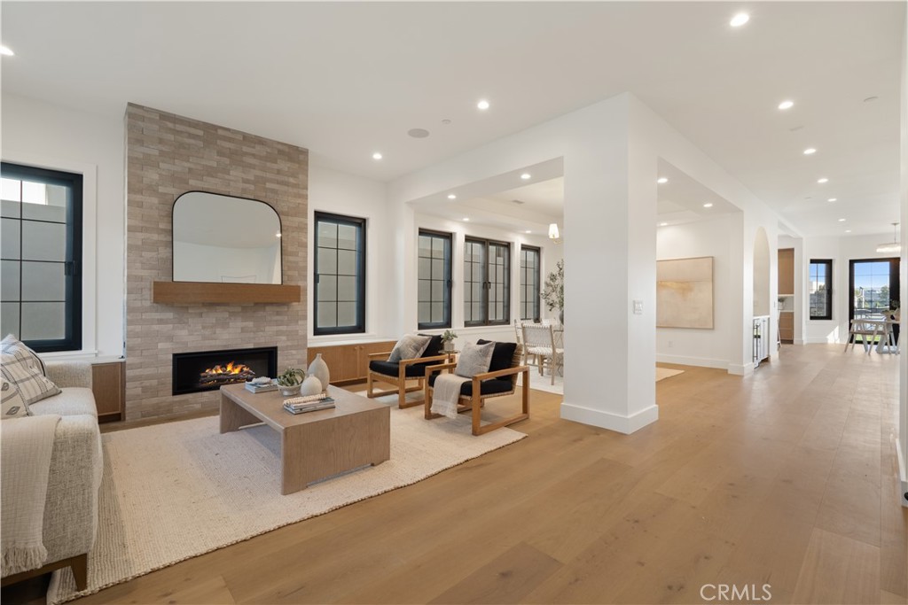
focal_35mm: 16
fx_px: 404
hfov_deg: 96.7
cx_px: 454
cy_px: 302
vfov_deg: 73.8
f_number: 9
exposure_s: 1/5
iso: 800
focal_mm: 16
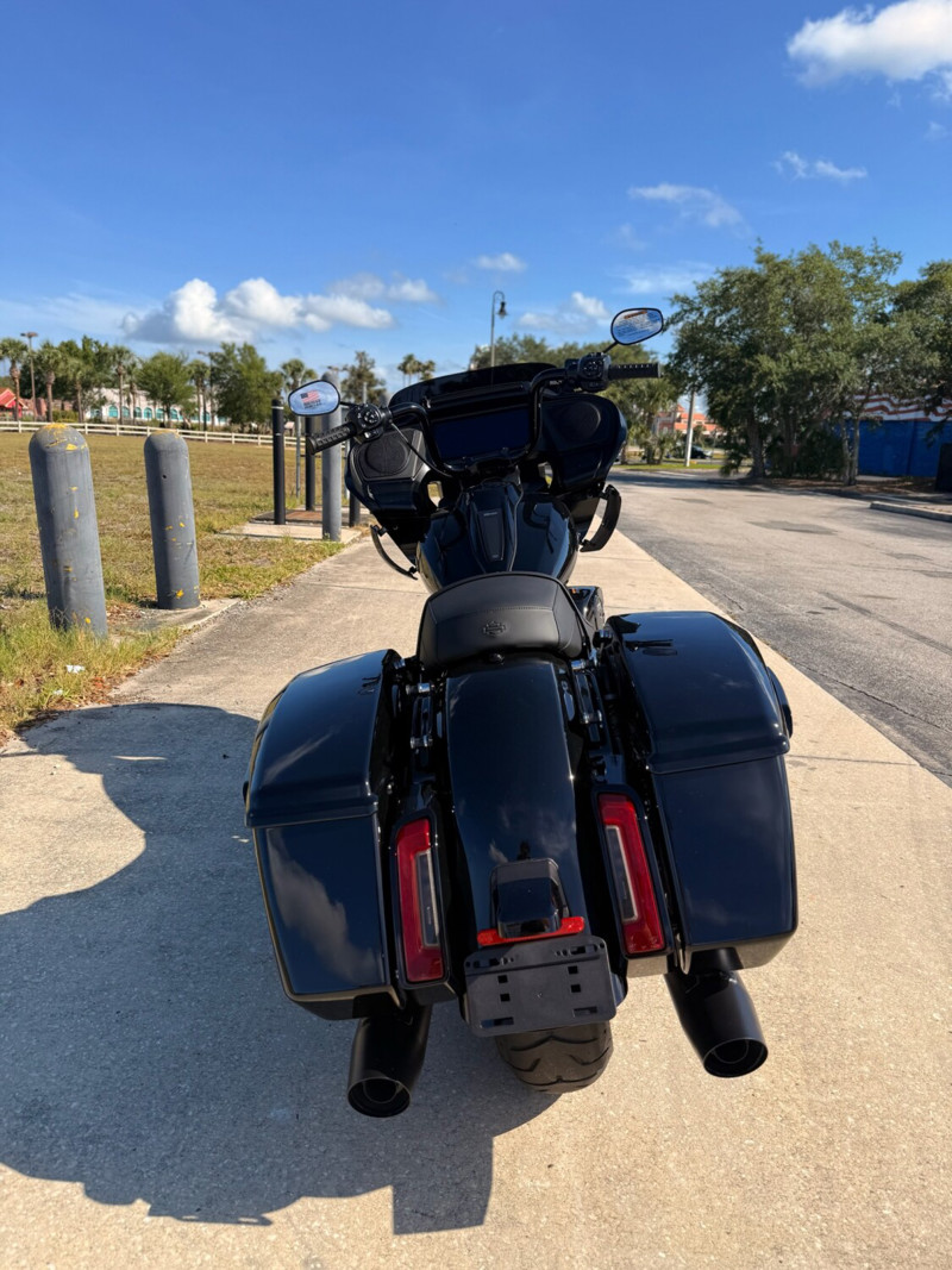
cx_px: 476
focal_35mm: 24
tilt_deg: -12.0
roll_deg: -2.1
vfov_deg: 71.6
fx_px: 880
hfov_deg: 56.8
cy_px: 635
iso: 80
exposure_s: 1/3759
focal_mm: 6.76
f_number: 1.78
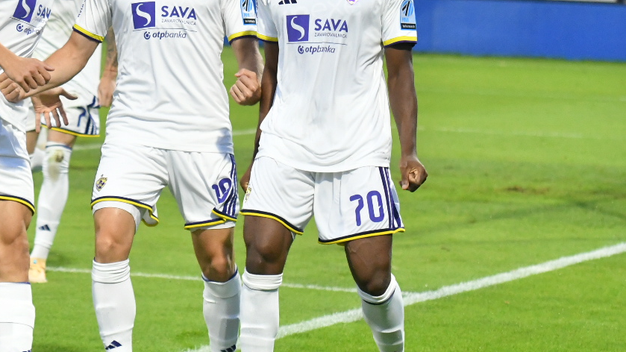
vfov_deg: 4.7
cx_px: 140
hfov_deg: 8.3
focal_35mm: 261
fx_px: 4332
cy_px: 82
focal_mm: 86
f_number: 3.5
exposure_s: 1/2000
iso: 4000
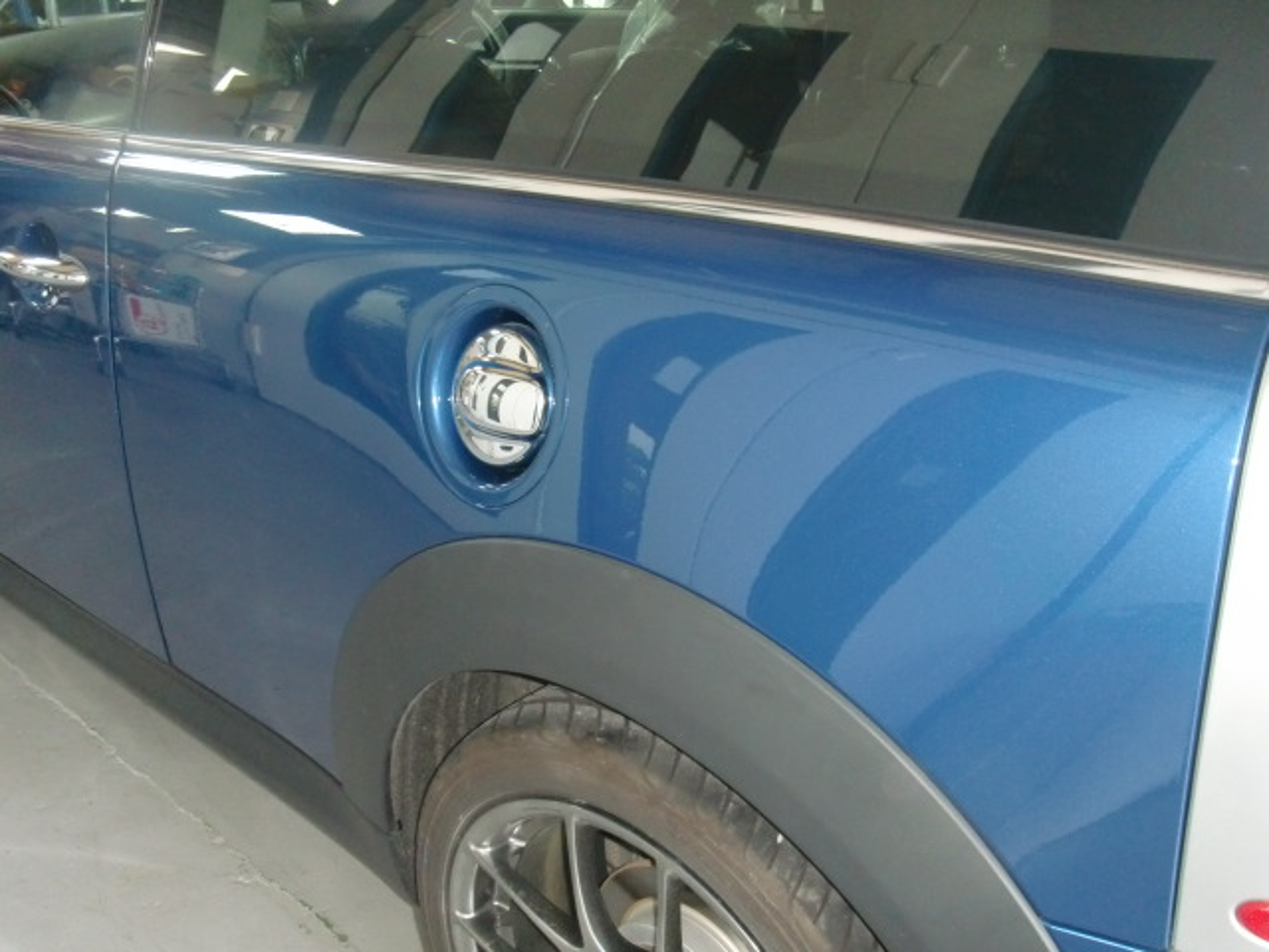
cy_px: 476
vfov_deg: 37.7
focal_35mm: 38
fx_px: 1393
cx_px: 634
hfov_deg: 49.0
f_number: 3.9
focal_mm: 6.66
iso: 400
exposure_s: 1/60
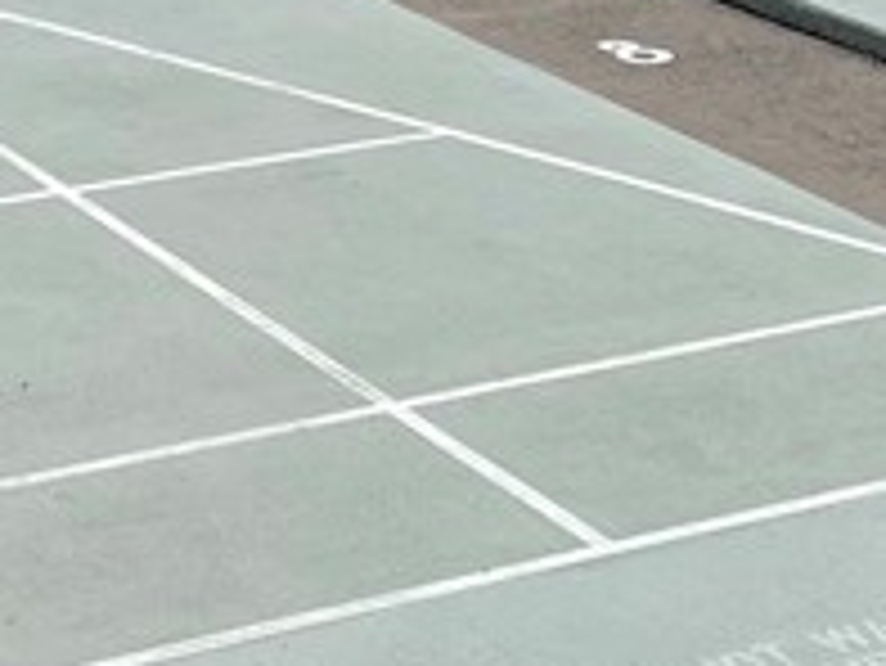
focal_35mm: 130
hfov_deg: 15.1
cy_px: -562
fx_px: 3329
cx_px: 576
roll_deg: -0.7
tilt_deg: -5.8
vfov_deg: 10.7
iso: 32
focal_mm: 5.1
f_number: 1.6
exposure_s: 1/10000
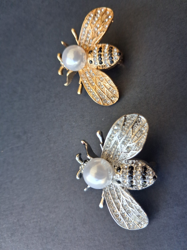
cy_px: 125
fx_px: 194
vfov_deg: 65.3
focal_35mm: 27
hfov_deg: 51.4
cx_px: 94
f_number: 1.8
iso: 80
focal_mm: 4
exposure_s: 1/120
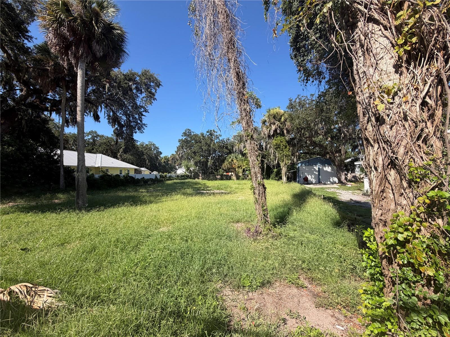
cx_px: 225
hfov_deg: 102.1
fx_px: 182
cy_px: 168
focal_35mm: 14
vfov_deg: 85.7
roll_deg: +1.1
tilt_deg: +1.5
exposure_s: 1/770
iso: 40
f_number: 2.2
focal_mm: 2.22
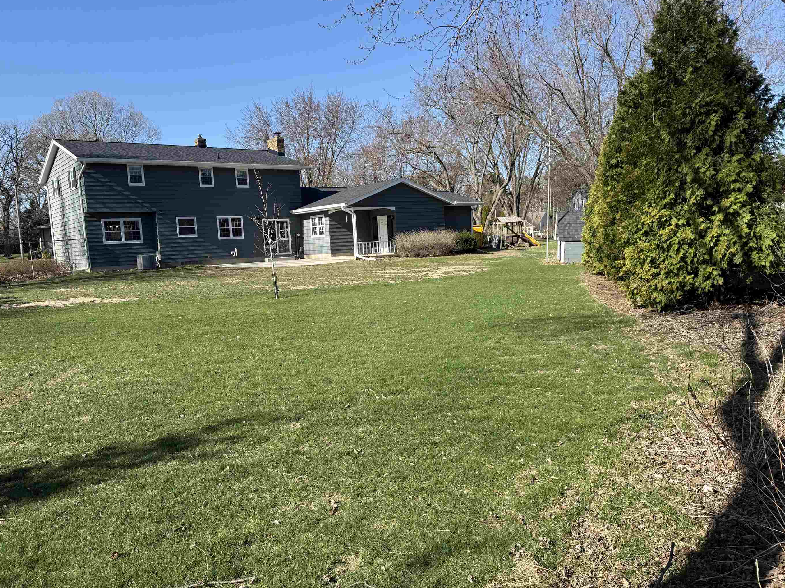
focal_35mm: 27
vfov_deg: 51.3
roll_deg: +3.0
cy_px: 313
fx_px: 612
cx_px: 359
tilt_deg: -6.3
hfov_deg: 65.2
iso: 80
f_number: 1.78
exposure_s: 1/2703
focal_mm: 6.76
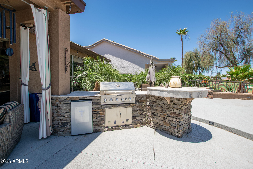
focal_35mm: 15
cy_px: 84
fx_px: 105
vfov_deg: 77.3
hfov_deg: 100.4
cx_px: 126
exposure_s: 1/100
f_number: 11
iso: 100
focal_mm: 10
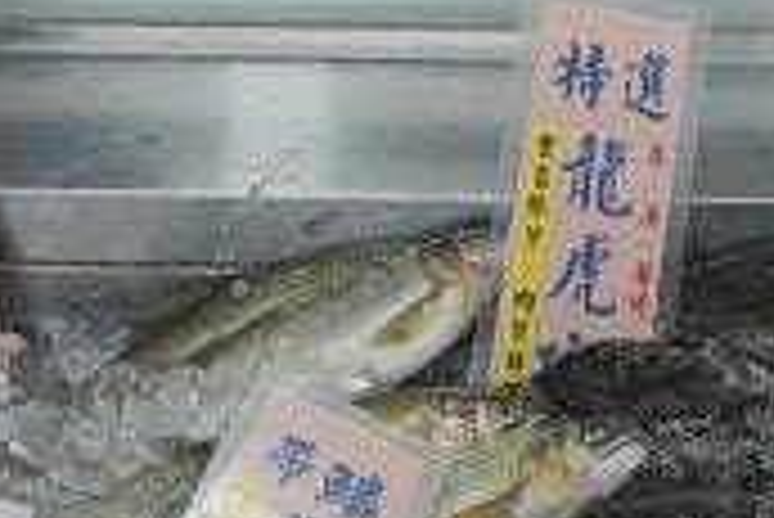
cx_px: 855
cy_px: -748
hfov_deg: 10.4
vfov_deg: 6.7
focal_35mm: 195
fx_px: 4196
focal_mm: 28
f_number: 4
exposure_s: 1/160
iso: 320
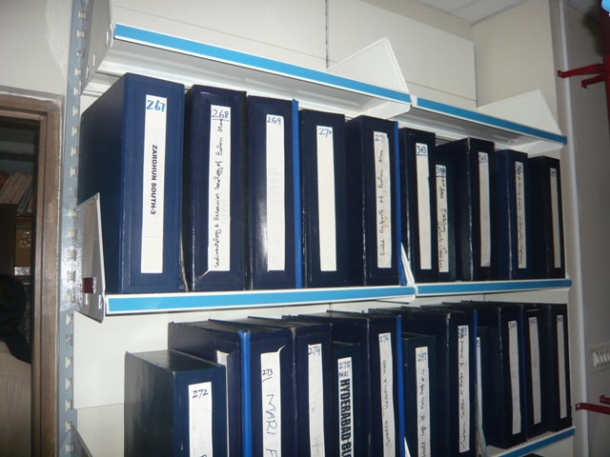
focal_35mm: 28
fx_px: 493
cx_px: 305
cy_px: 228
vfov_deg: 49.7
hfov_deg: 63.4
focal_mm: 4.6
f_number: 2.8
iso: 100
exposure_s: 1/30
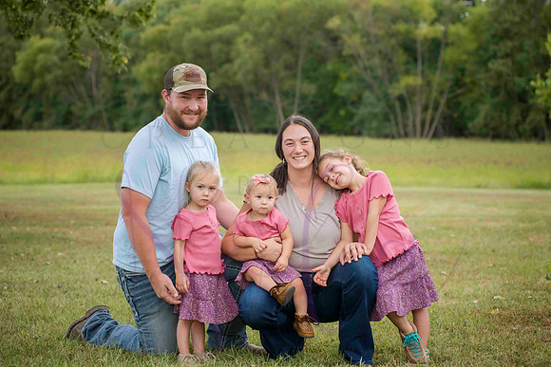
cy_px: 184
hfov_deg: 24.3
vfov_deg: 16.4
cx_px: 276
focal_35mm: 83
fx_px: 1277
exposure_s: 1/500
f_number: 4.5
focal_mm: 80
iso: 400
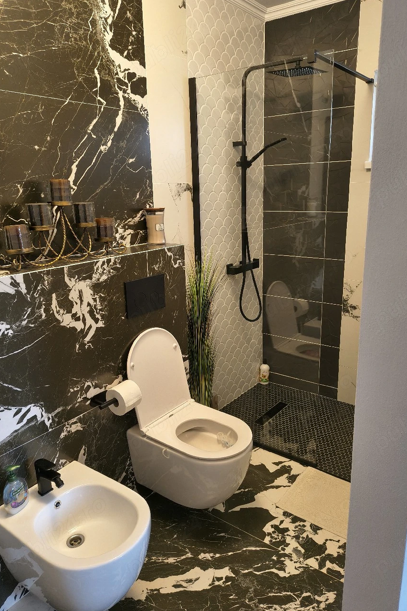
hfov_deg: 49.5
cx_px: 209
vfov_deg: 69.4
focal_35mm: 26
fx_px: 441
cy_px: 307
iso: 1078
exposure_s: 1/50.3
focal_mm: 5.56
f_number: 1.8
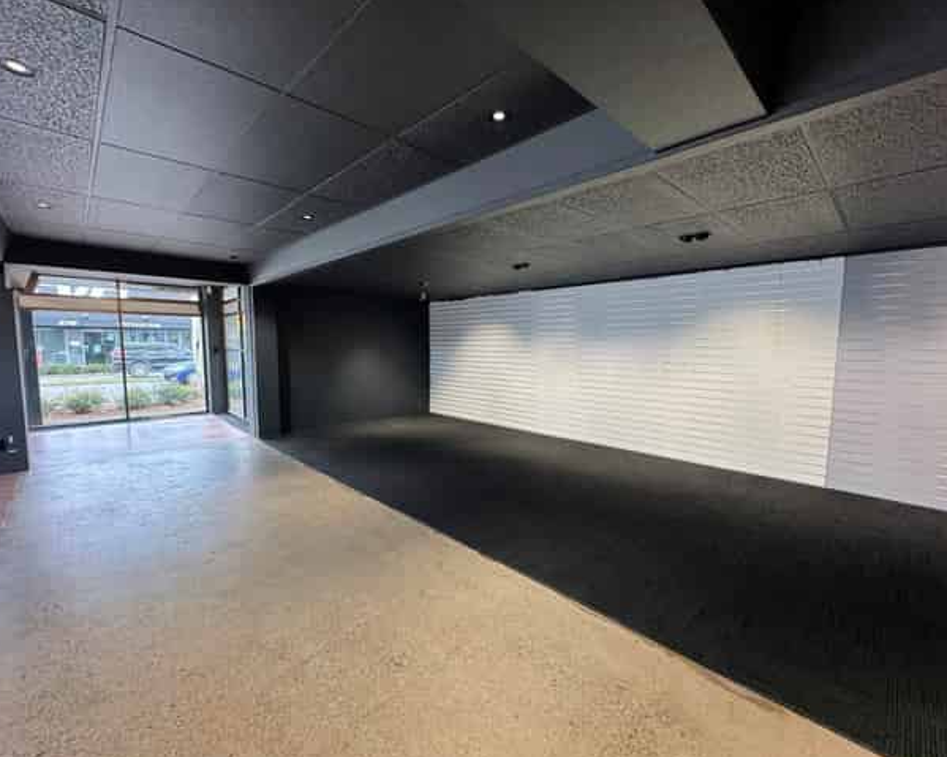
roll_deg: -0.4
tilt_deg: -4.6
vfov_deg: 84.0
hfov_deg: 96.8
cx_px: 470
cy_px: 385
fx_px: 420
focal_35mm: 15
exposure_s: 1/100
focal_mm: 2.22
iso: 125
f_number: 2.2
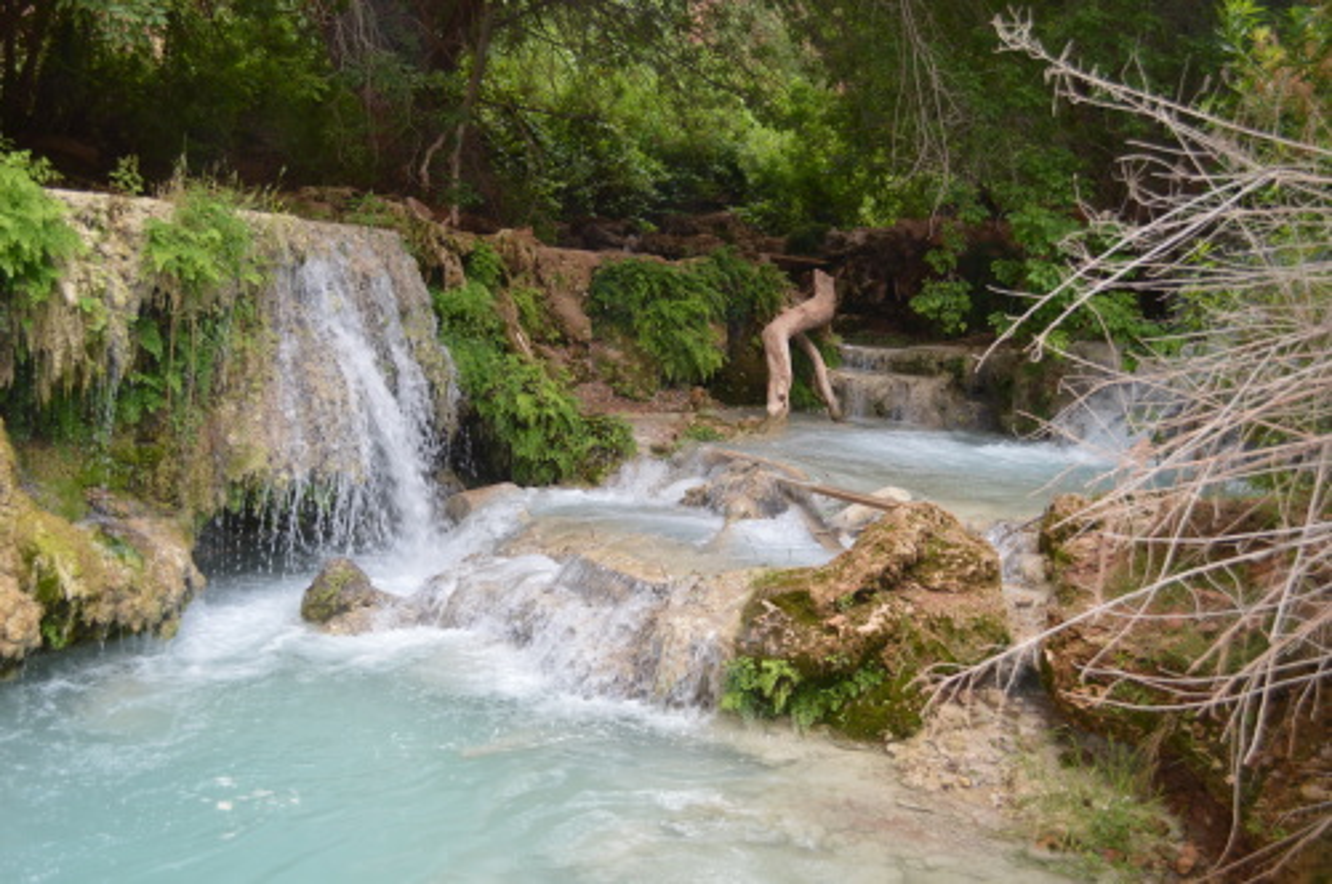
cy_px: 442
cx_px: 666
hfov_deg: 53.2
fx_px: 1330
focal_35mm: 36
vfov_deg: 36.8
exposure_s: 1/125
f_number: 4
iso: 160
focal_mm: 24
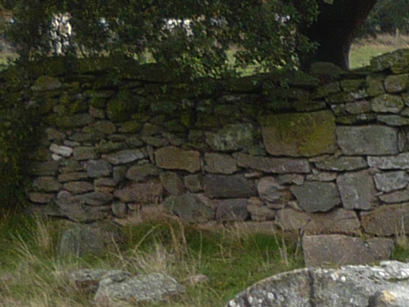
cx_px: 375
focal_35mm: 202
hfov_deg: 9.7
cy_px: 197
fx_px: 2387
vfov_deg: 7.4
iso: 100
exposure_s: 1/160
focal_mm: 5.8
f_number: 2.8
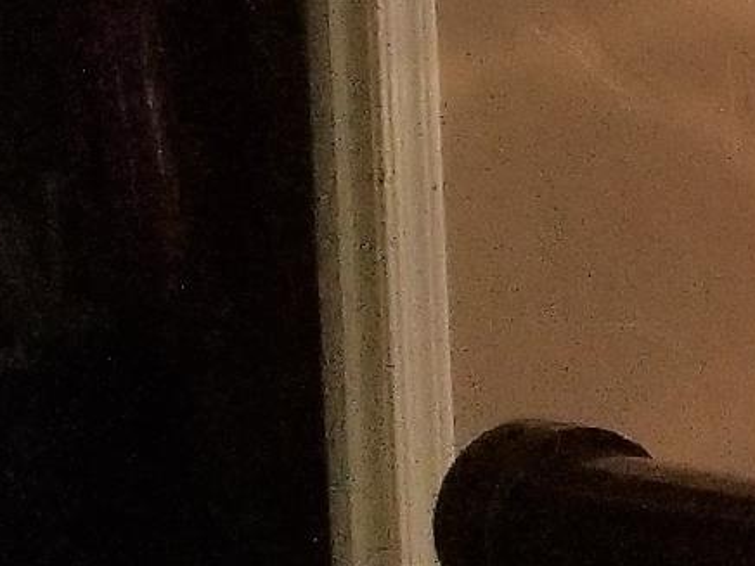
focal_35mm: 179
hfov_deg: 8.4
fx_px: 3904
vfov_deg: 8.3
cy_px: -5
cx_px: 2570
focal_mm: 4.25
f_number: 1.7
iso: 250
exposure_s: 1/12
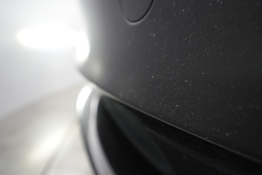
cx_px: 131
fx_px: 204
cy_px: 88
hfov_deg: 65.5
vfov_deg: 46.4
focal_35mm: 28
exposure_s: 1/100
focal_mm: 28
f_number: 4.5
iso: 4000
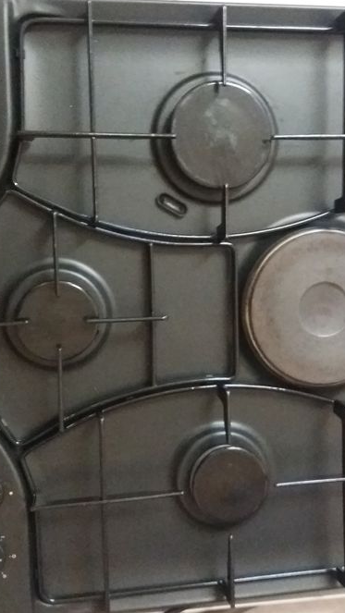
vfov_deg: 44.6
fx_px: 748
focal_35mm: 46
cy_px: 295
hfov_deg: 25.9
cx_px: 199
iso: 1000
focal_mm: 3.7
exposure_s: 1/17
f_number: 1.9
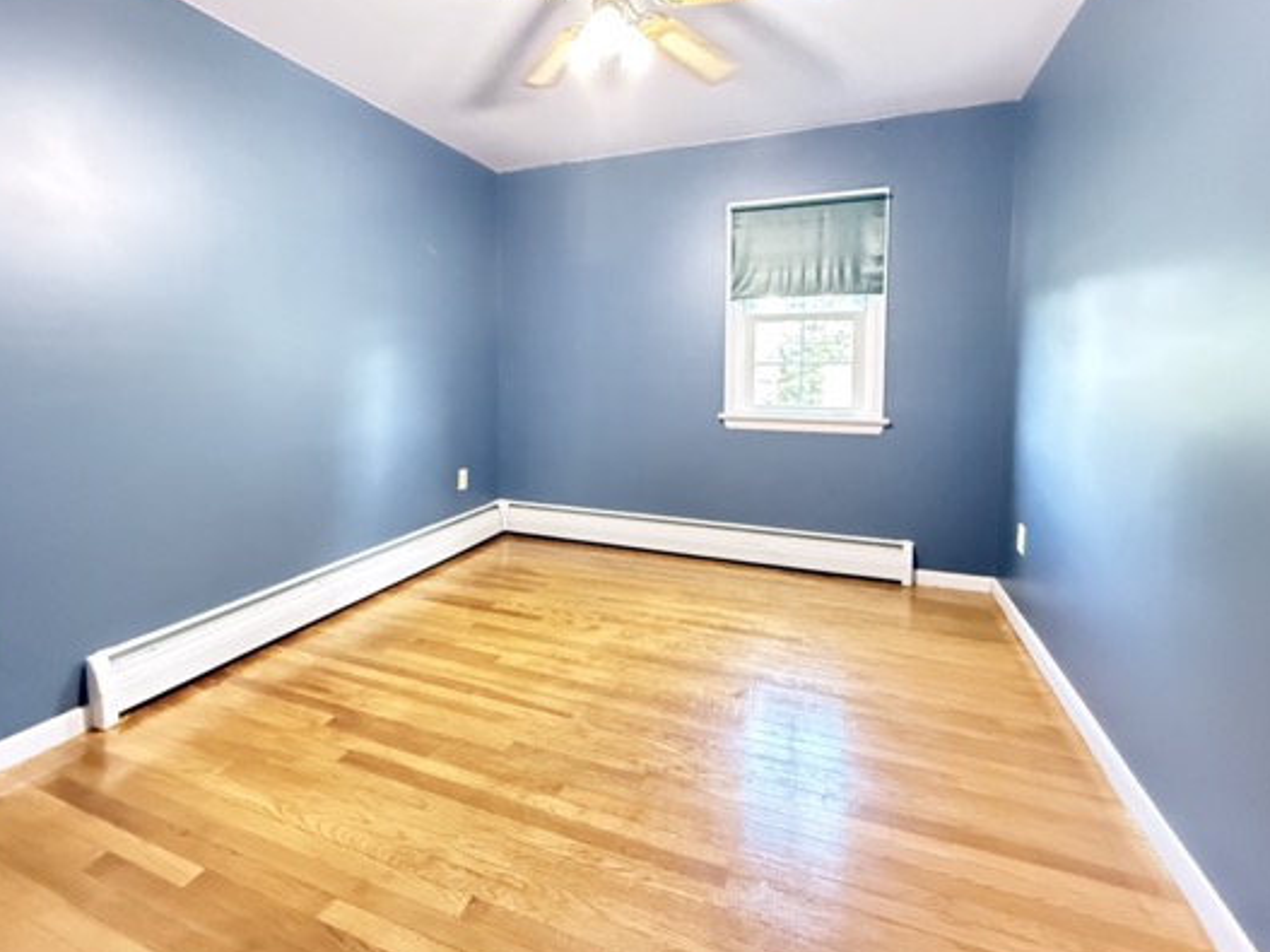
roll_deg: -0.5
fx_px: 624
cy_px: 407
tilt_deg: -2.6
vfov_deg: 74.3
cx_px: 590
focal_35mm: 17
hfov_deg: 90.9
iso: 1250
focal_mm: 2.22
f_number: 2.2
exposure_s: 1/30
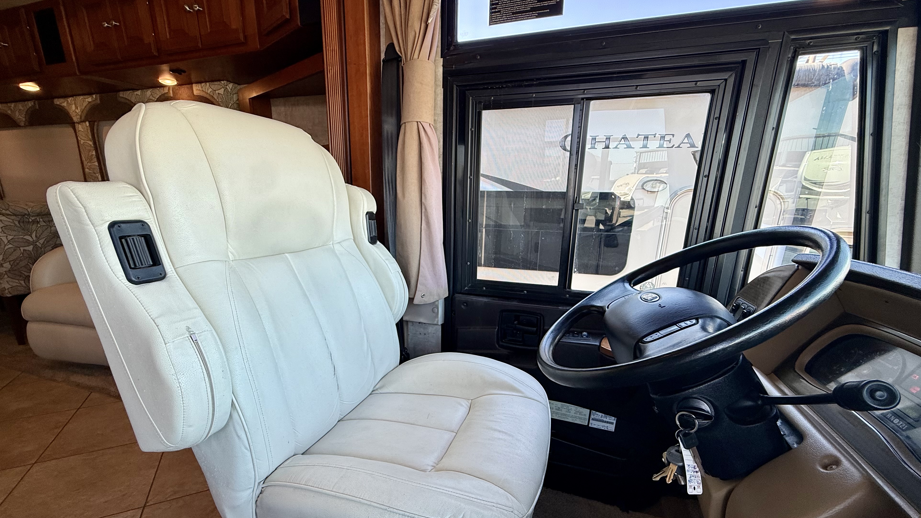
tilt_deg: -13.9
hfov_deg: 99.3
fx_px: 391
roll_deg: -0.4
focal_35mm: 16
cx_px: 444
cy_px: 303
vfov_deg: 66.6
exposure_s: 1/99
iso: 64
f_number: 2.2
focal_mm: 2.22
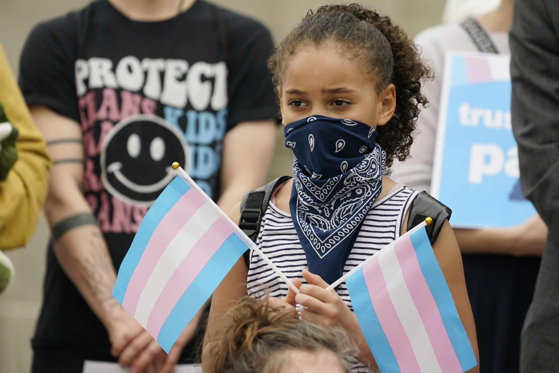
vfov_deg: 4.8
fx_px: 4472
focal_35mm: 288
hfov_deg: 7.2
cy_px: 186
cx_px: 280
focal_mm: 288
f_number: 5.6
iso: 500
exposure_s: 1/1000
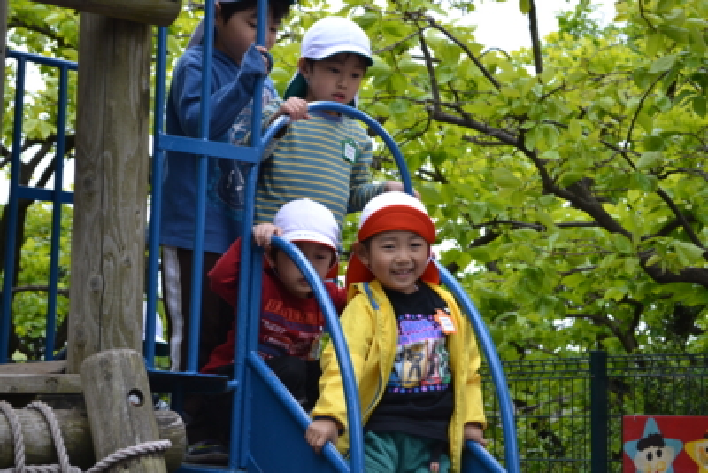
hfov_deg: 27.0
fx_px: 1475
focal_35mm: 75
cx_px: 354
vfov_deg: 18.2
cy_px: 236
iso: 160
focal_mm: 50
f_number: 5.6
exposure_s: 1/125
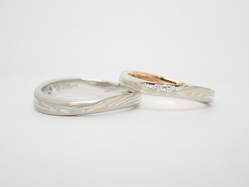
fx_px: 554
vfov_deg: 19.1
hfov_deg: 25.3
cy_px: 94
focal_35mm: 77
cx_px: 124
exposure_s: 1/100
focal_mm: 13.65
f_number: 4.1
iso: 200
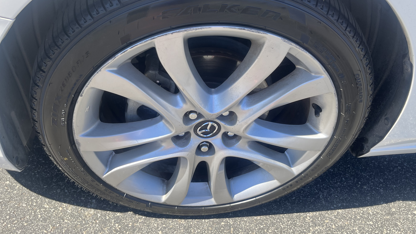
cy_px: 110
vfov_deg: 40.2
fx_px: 320
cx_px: 205
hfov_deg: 66.1
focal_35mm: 29
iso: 50
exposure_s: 1/668
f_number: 1.6
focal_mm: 5.1
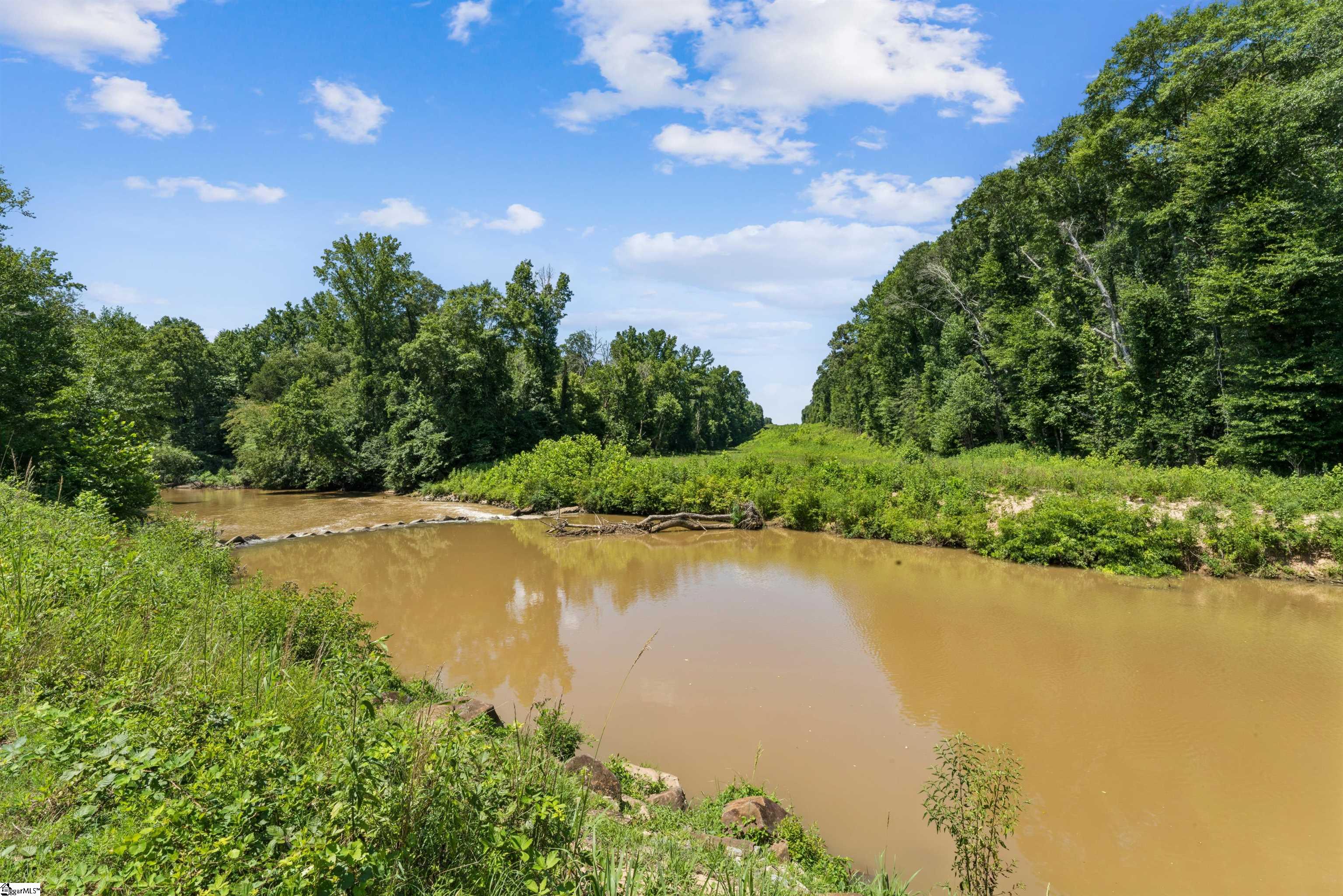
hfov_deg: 95.0
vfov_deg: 72.1
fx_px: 615
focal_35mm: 16
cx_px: 672
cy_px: 448
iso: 100
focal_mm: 16.5
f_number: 22
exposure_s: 1/20
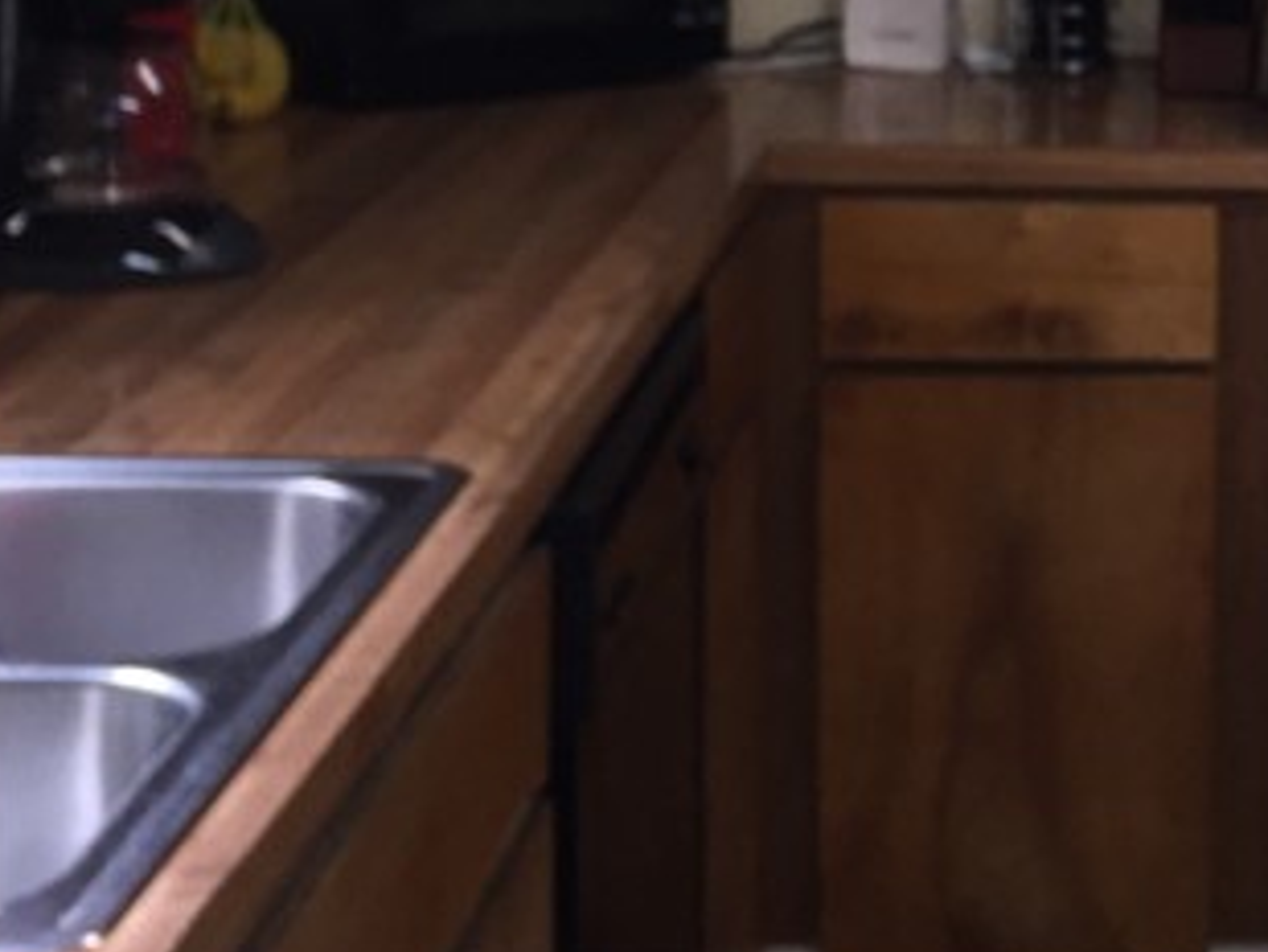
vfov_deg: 15.2
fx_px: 3518
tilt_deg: -10.3
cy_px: 90
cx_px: 1531
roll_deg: -2.9
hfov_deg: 19.2
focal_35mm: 96
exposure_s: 1/30
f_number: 2.2
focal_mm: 4.15
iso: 50
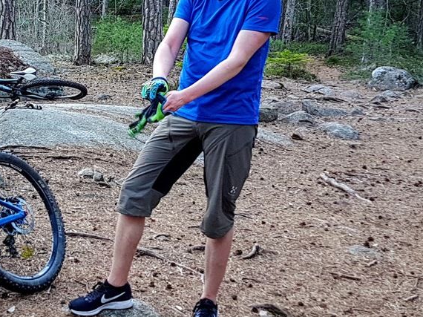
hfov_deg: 25.8
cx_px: 38
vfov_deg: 20.1
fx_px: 892
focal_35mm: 73
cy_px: 113
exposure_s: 1/50
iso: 64
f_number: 1.7
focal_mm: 4.2
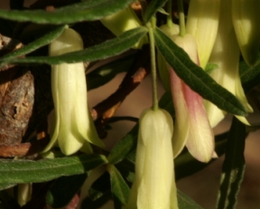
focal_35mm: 293
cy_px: 100
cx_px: 207
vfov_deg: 5.3
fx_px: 2257
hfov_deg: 6.6
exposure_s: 1/30
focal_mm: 100
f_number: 22
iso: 100
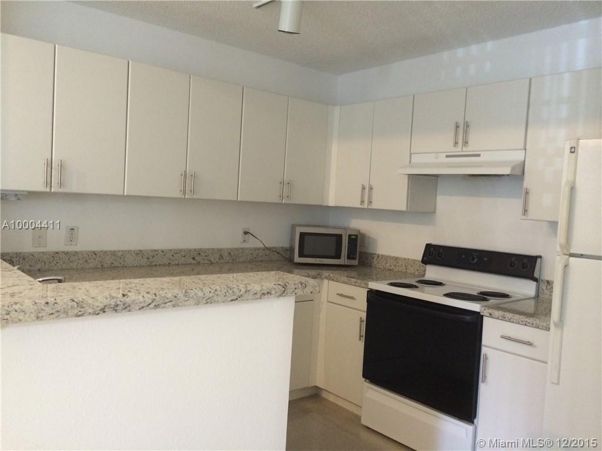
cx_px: 301
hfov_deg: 60.0
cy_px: 226
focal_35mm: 30
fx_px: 522
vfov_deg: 46.8
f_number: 2.2
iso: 250
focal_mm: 4.12
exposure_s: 1/30
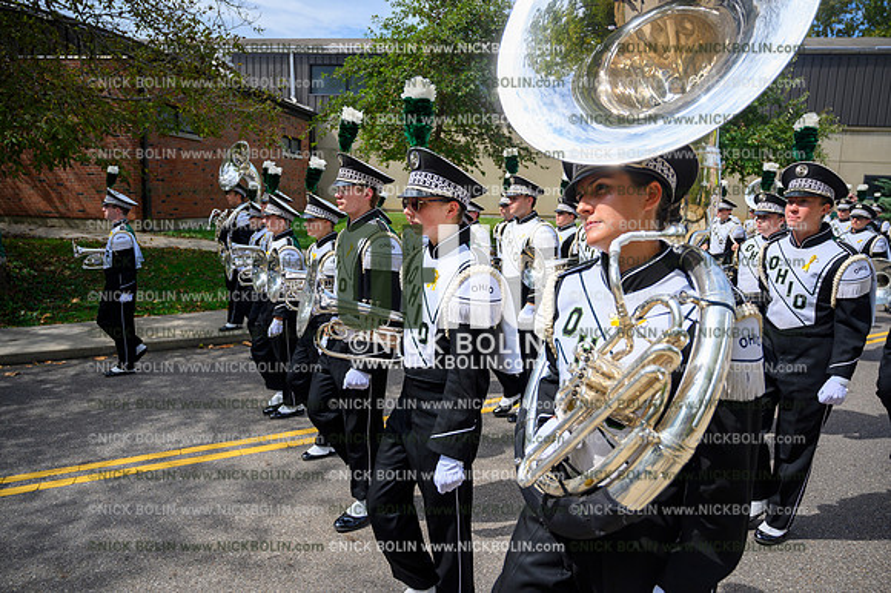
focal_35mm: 24
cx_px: 446
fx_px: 594
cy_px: 296
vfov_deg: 53.1
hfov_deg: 73.8
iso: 100
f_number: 4
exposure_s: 1/1250
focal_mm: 24
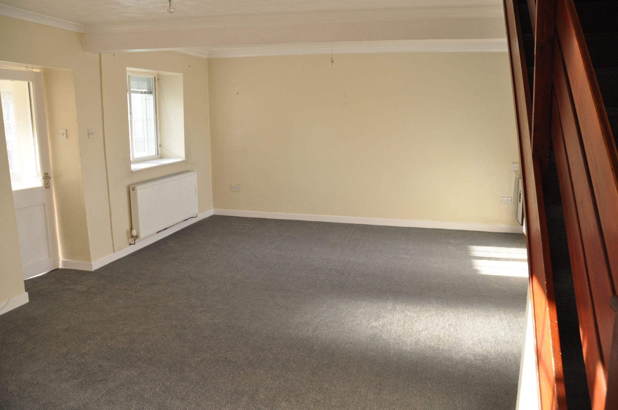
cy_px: 205
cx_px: 309
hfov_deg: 67.4
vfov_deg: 47.8
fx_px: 463
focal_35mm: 27
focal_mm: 18
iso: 400
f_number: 5
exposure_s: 1/100
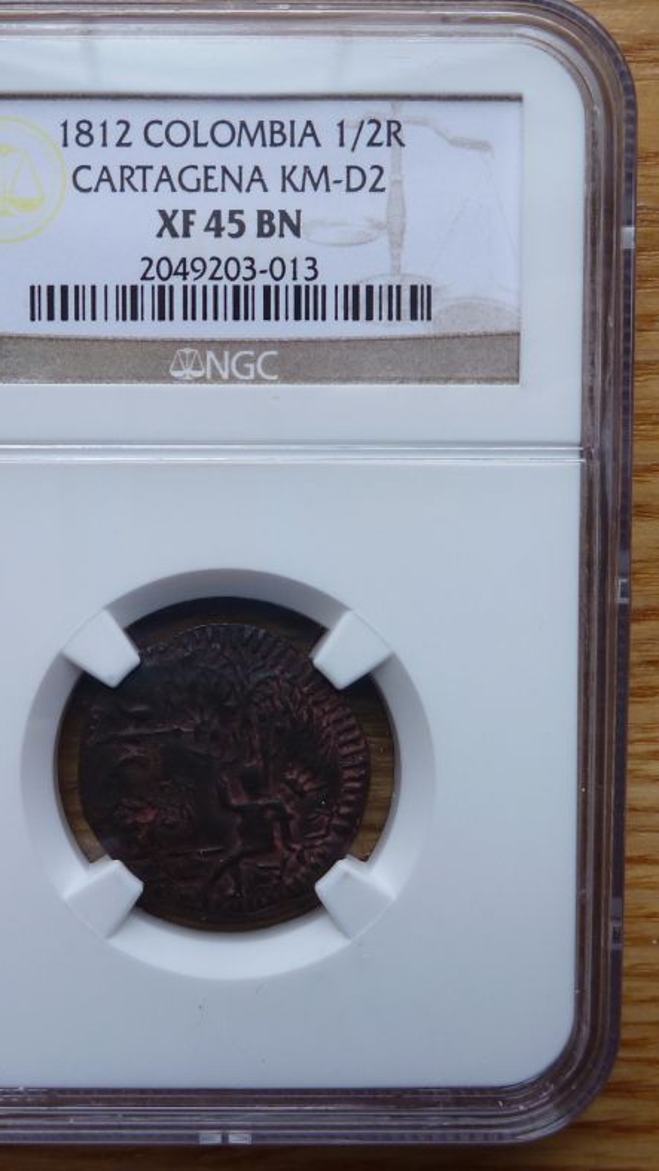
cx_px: 226
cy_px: 577
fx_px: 962
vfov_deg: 62.6
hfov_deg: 37.4
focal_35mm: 31
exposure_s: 1/40
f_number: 3.3
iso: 80
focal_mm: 4.9
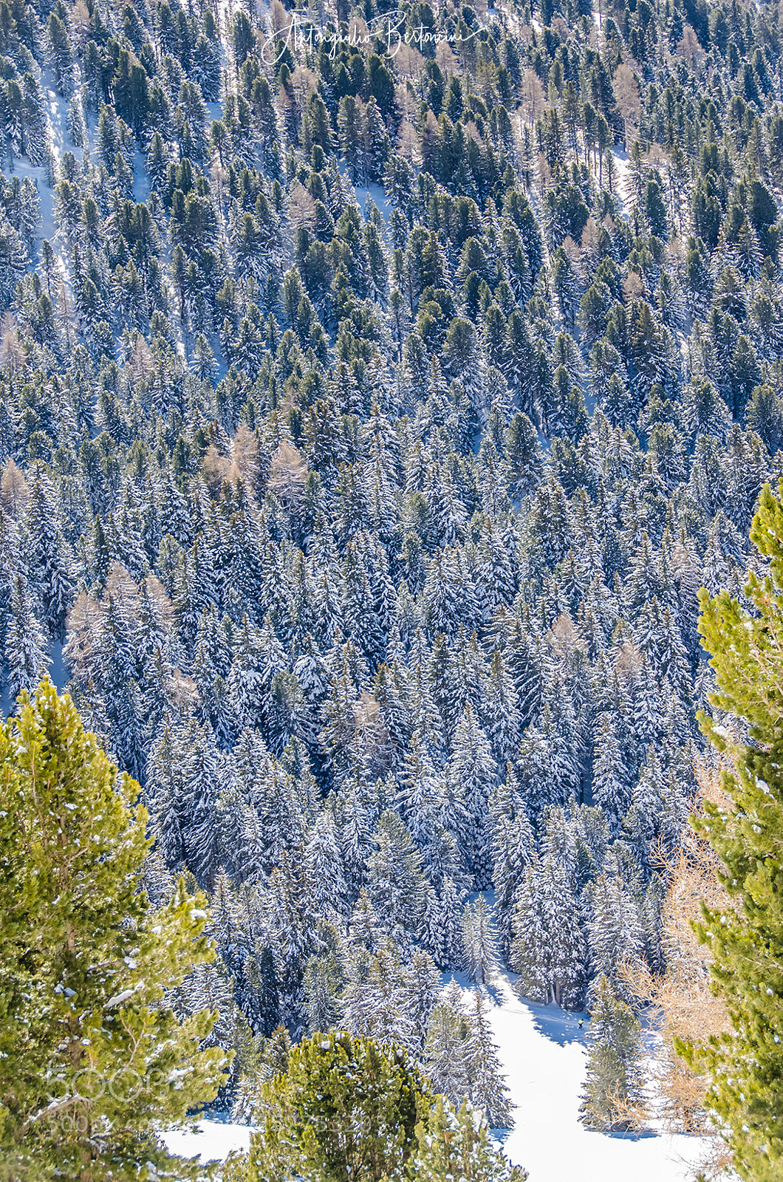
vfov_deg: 22.0
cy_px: 591
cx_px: 392
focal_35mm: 93
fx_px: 3047
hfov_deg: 14.6
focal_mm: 62
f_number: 8
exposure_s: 1/125
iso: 100
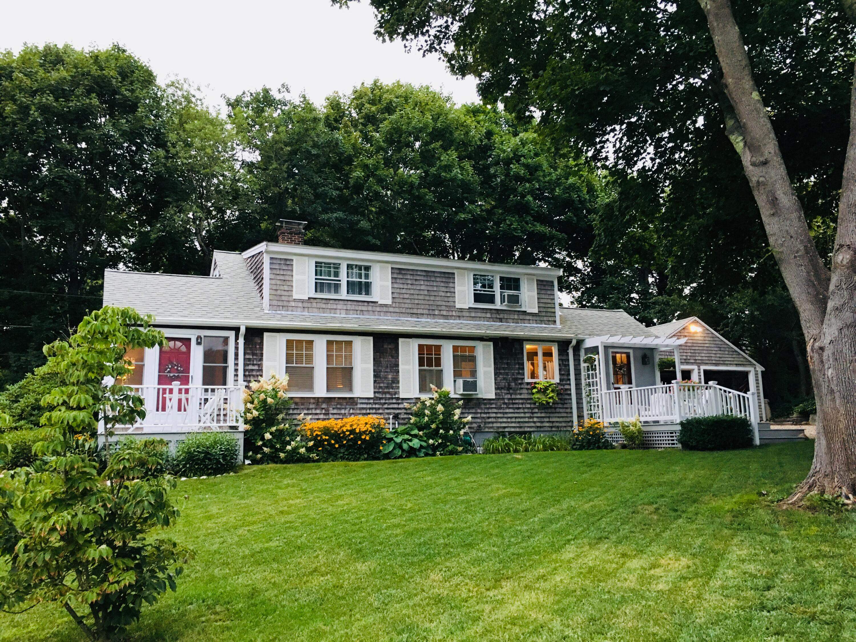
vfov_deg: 48.2
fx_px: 717
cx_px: 428
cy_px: 321
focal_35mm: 29
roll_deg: +0.6
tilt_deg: +11.2
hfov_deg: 61.7
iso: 125
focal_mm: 4.15
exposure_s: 1/30
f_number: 2.2
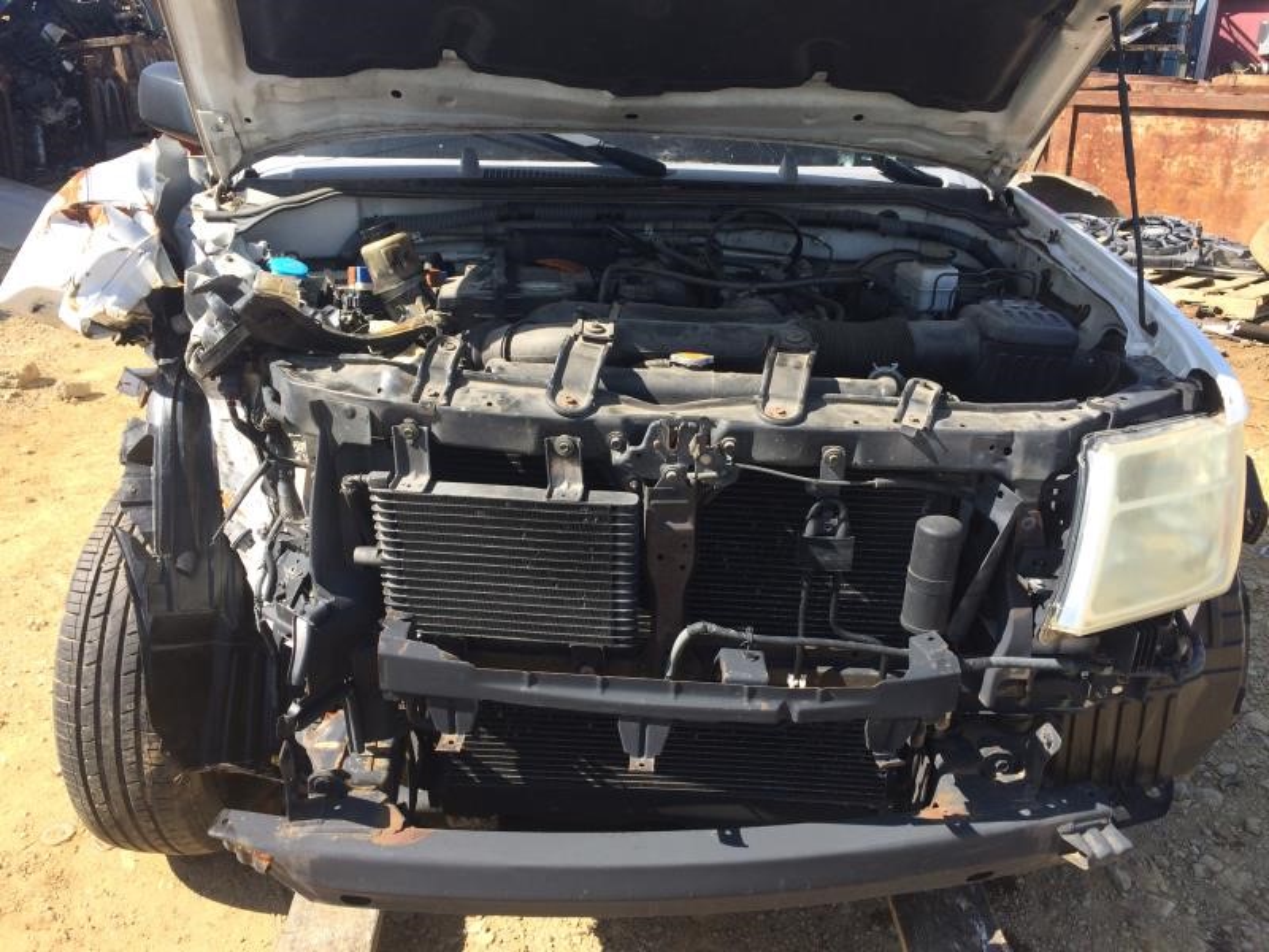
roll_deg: -0.4
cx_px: 634
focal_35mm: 29
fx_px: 1063
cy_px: 476
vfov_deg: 48.2
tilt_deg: -18.3
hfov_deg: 61.7
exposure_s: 1/733
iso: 32
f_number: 2.2
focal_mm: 4.15
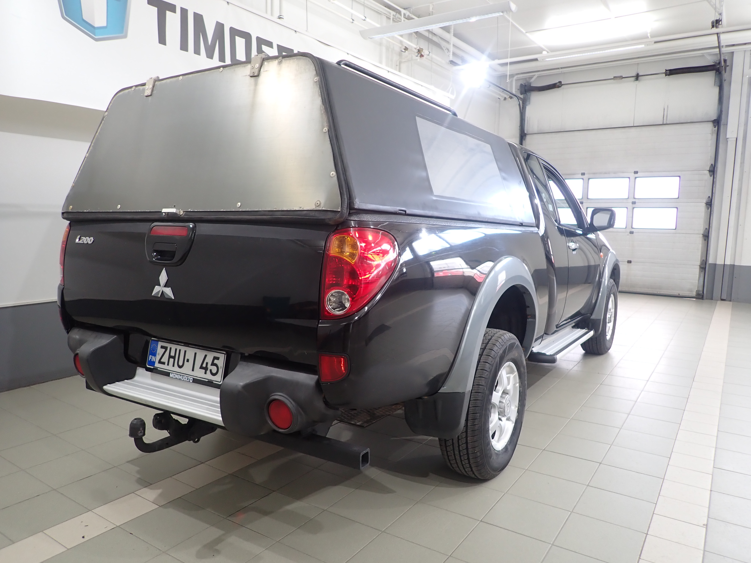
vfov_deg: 54.9
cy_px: 282
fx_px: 542
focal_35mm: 25
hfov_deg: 69.4
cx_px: 376
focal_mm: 4.5
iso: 160
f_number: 2
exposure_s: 1/60
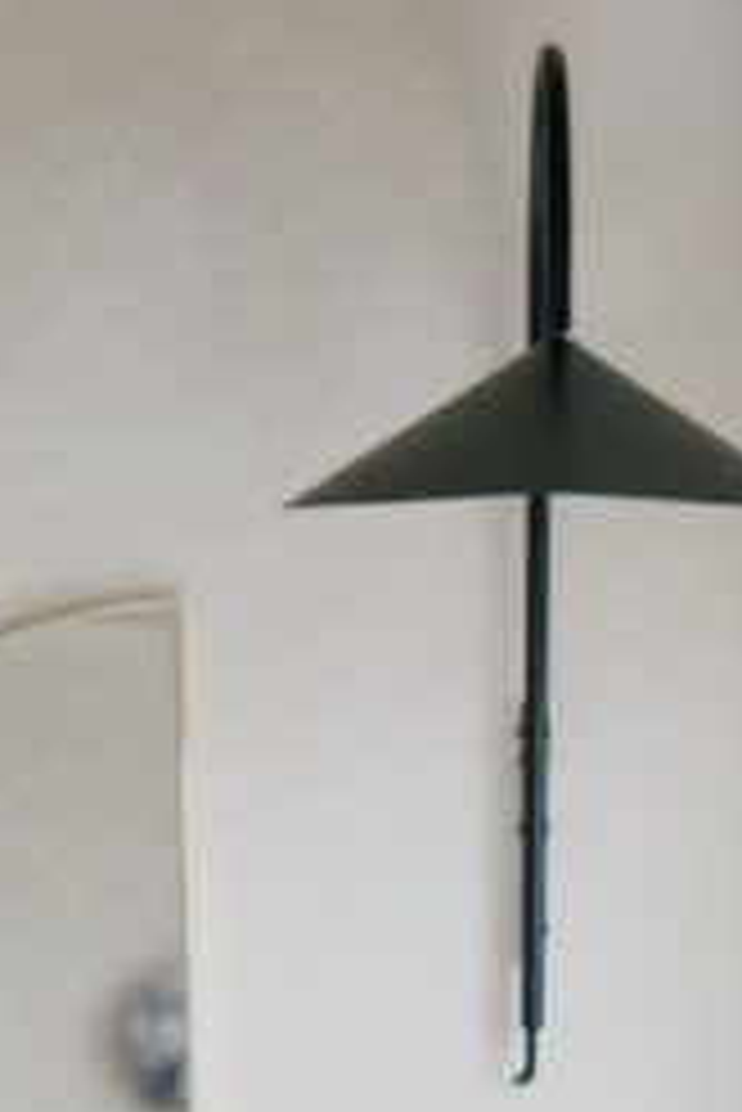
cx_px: 319
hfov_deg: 6.1
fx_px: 6915
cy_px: 1999
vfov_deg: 8.8
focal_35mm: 224
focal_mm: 32.1
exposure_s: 1/125
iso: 400
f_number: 2.8
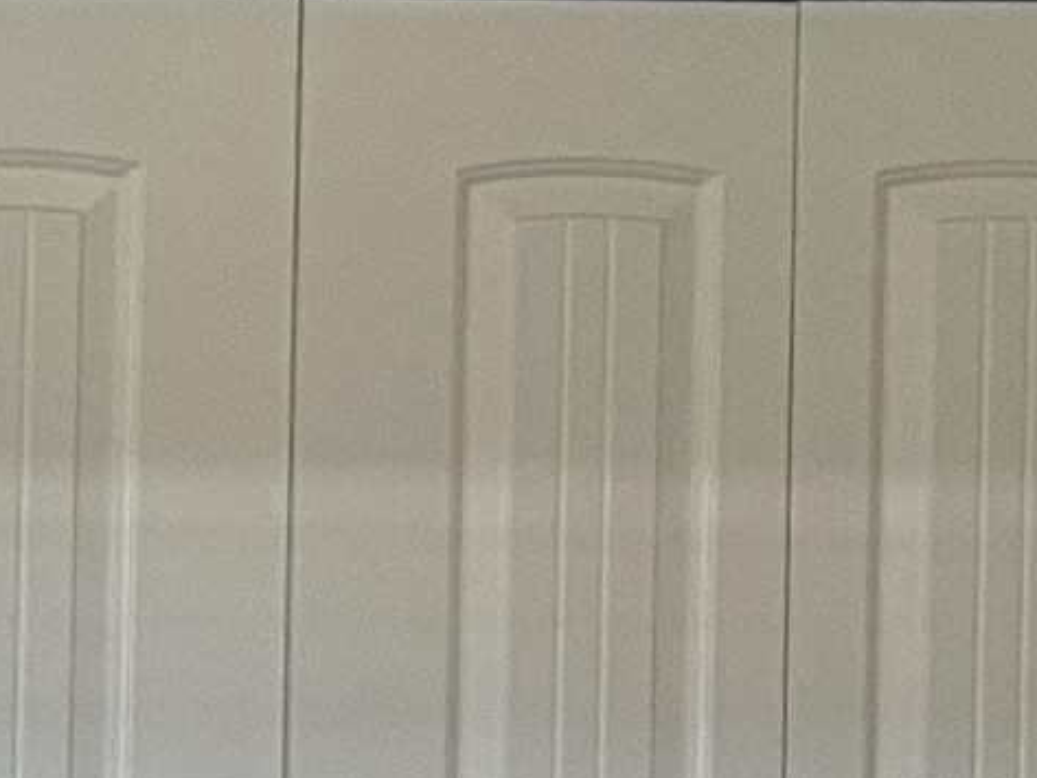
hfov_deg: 11.0
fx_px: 4944
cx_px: -967
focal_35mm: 165
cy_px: 872
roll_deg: -0.5
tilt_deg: -1.8
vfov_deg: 8.9
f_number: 1.6
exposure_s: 1/60
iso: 100
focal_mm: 4.2
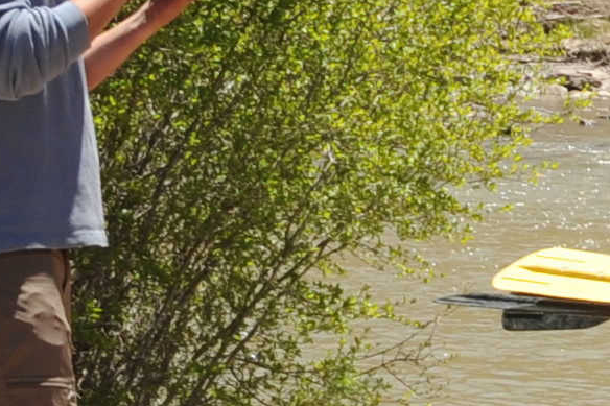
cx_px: 745
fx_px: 4319
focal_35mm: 255
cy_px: 641
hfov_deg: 8.0
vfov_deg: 5.3
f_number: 10
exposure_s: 1/250
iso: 200
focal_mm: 35
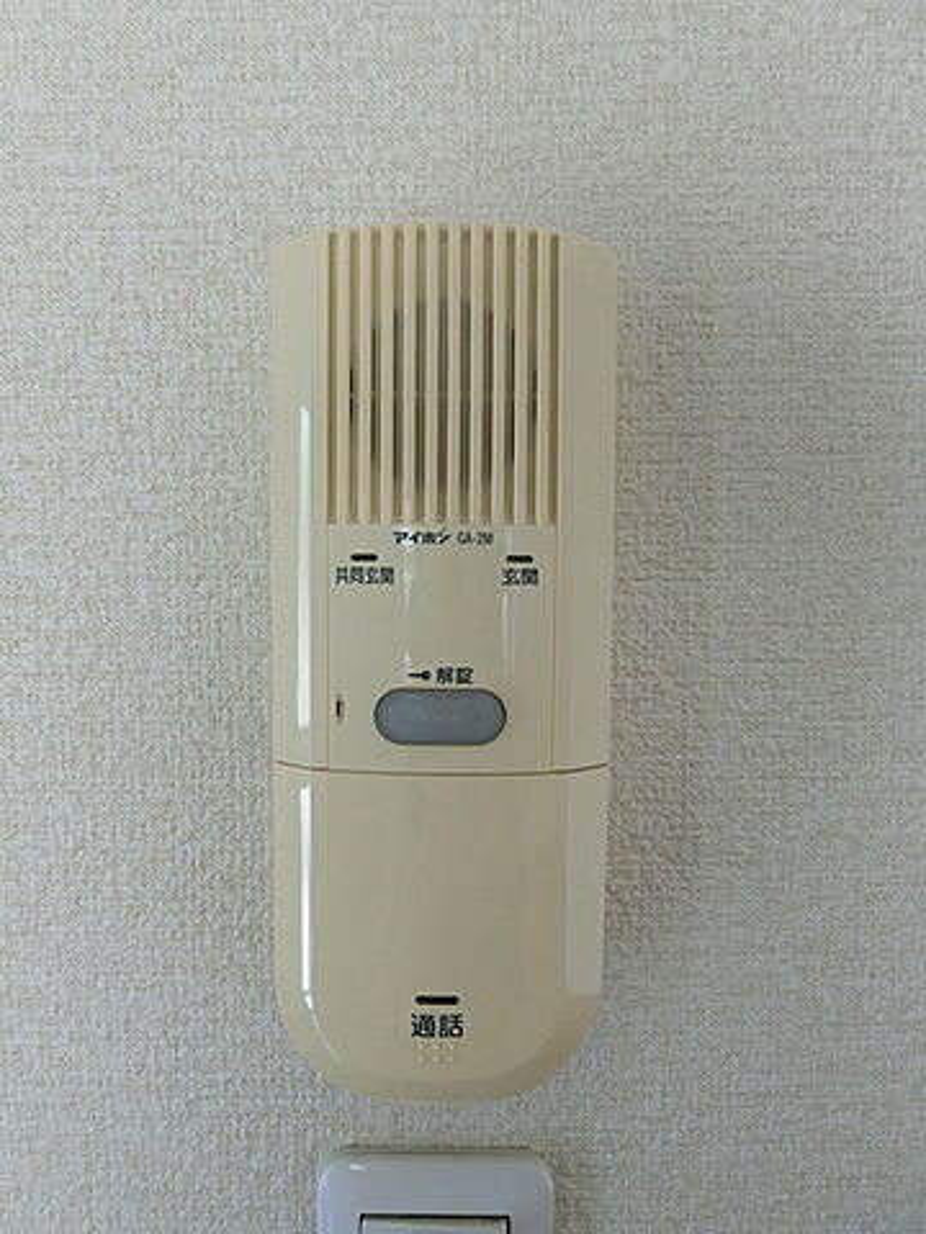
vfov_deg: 84.7
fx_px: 678
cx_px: 463
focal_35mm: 19
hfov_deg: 68.7
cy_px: 617
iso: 400
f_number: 2.7
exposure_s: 1/40
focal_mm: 4.06
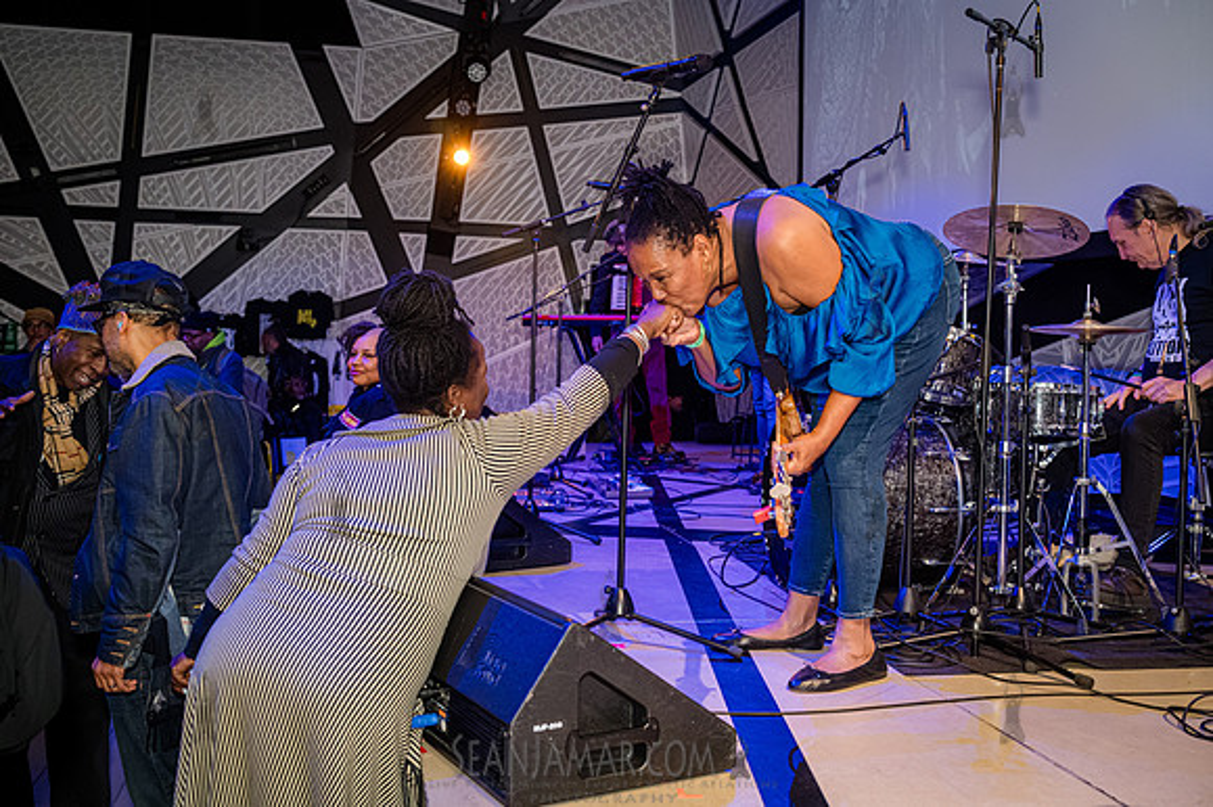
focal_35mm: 35
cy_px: 404
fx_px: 1179
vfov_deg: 37.8
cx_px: 606
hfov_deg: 54.5
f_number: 3.5
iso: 10000
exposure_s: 1/400
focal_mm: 35
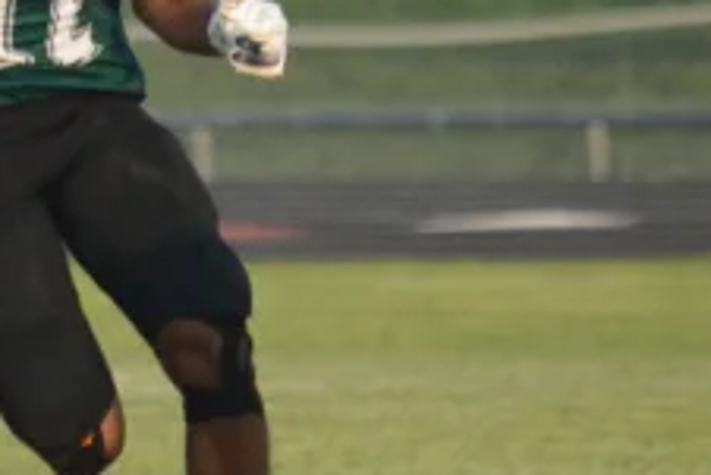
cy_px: -63
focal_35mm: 1495
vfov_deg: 0.9
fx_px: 29544
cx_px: -28
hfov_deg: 1.4
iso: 1600
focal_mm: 300
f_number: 5.6
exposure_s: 1/2500
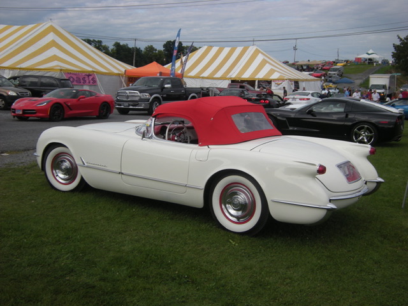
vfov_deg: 32.2
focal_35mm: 45
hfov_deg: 42.1
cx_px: 204
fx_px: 530
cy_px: 153
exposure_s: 1/170
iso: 64
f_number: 7
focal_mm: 7.5
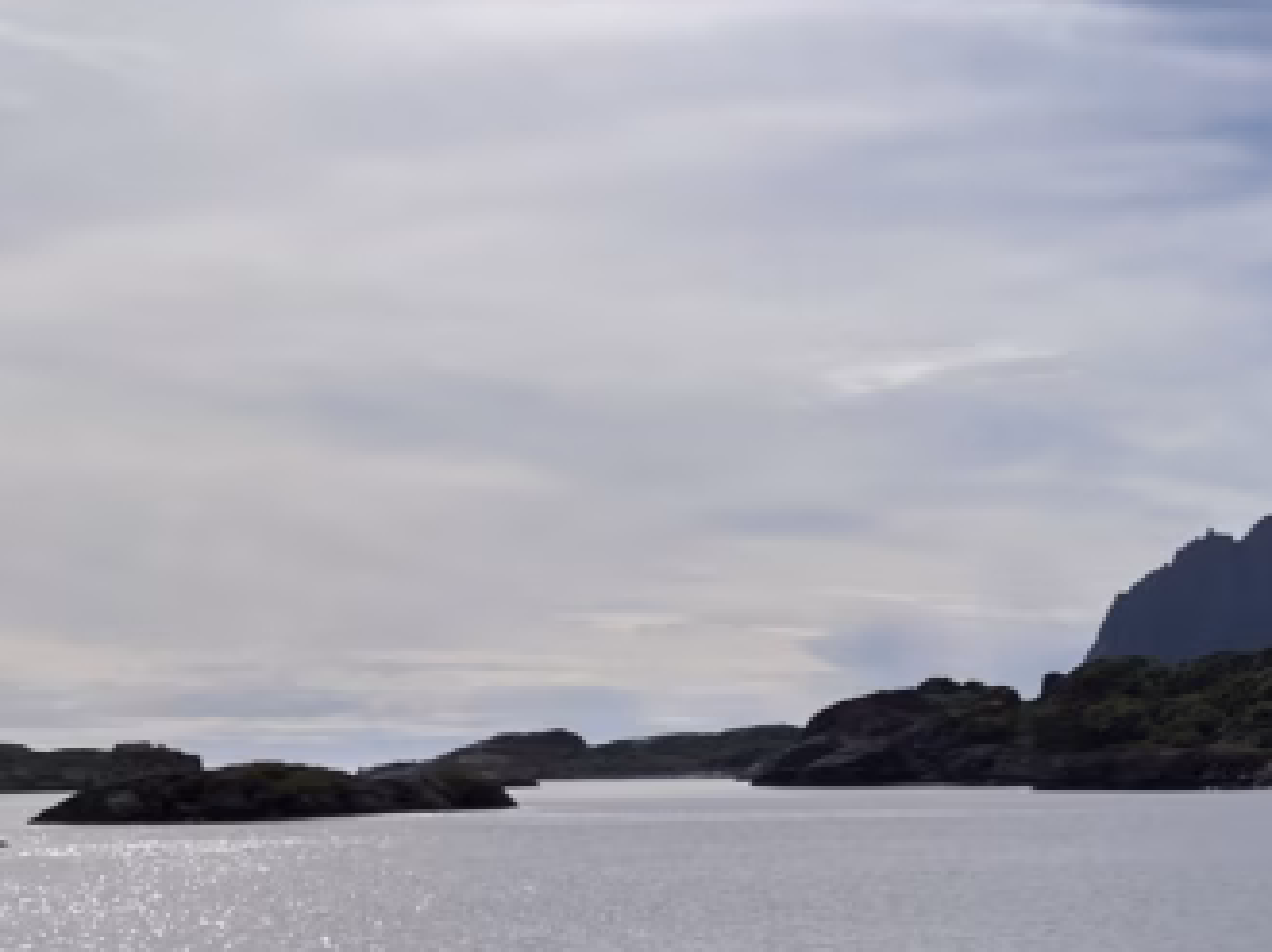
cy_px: 378
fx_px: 3195
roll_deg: +1.3
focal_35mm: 87
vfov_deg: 16.9
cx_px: 1962
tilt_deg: +6.6
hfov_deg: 19.4
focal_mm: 3.99
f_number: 1.8
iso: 32
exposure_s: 1/8130
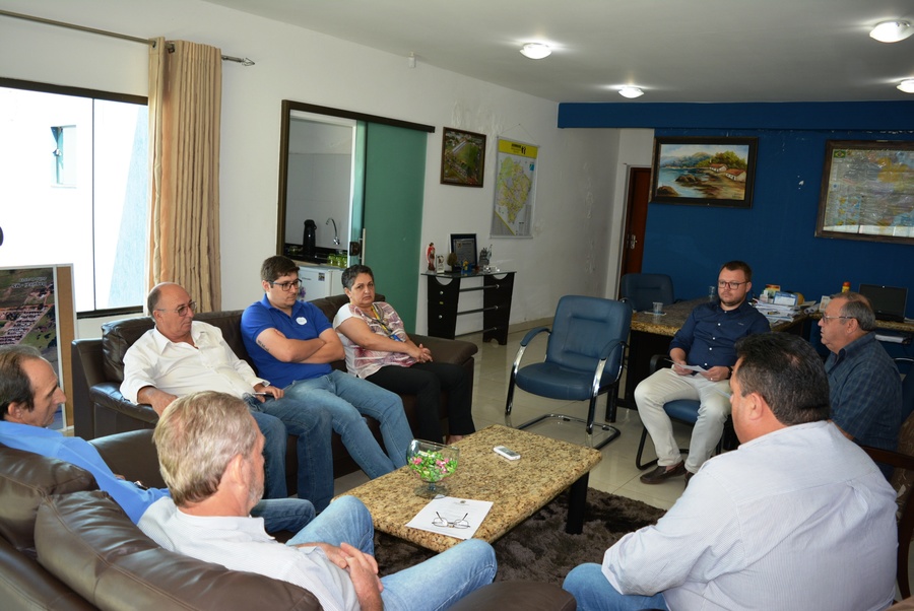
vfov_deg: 48.0
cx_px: 457
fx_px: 686
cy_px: 306
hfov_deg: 67.3
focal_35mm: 27
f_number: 3.5
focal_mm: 18
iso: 250
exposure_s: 1/125
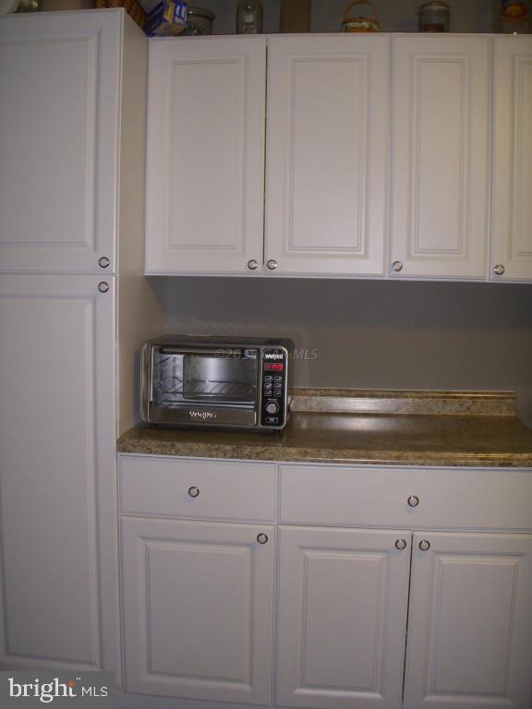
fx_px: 779
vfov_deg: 49.0
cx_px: 266
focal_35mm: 38
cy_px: 354
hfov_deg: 37.7
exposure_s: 1/30
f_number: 3.3
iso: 100
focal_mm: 6.3
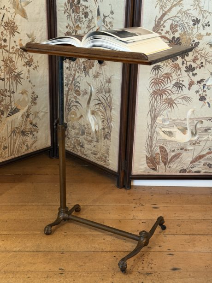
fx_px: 392
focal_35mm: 48
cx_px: 106
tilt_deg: -21.3
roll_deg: -2.0
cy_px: 142
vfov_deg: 39.7
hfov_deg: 30.2
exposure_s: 1/33
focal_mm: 6.76
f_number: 1.78
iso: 400
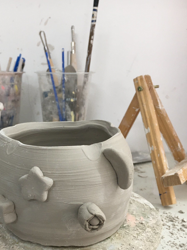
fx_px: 295
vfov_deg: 45.0
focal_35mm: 41
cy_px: 169
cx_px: 56
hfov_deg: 34.7
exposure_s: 1/33
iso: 125
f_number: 2.2
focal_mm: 4.15
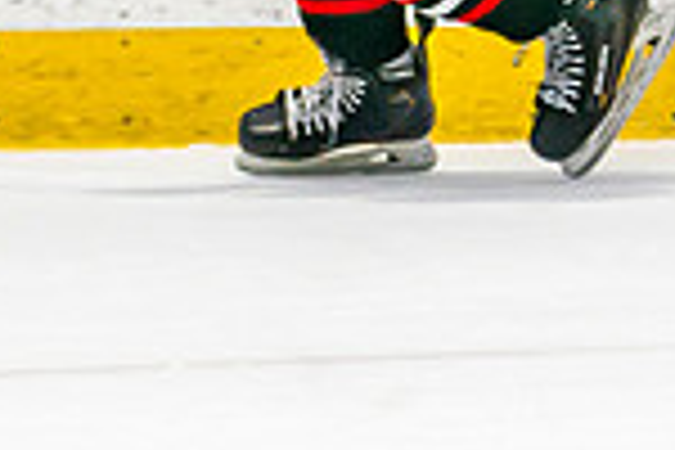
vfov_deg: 1.2
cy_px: -93
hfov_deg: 1.8
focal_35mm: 1121
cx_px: 699
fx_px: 21017
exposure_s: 1/640
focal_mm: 130
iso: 320
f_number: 2.8
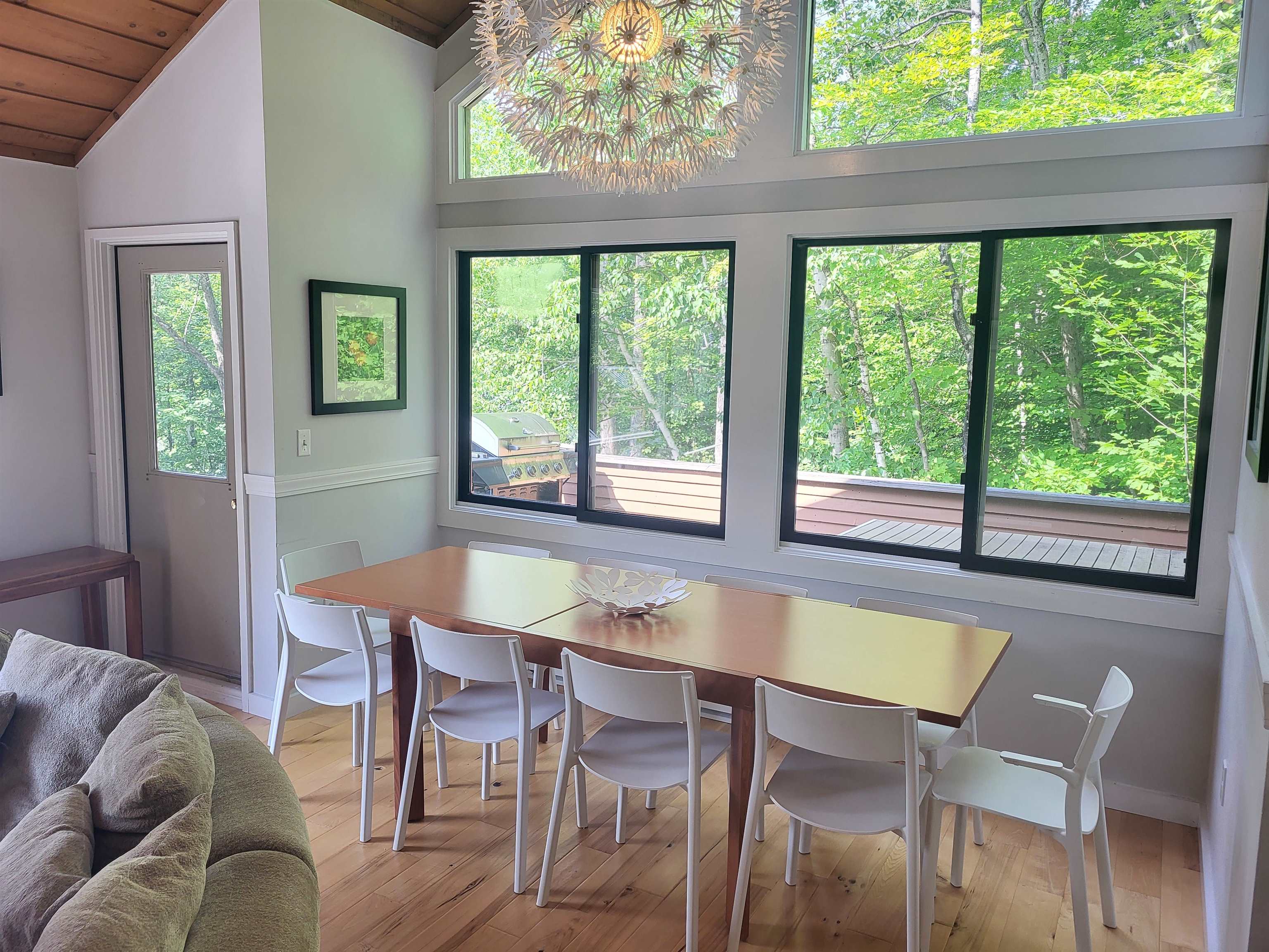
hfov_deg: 67.3
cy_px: 476
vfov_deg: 53.1
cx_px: 634
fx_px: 953
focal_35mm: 26
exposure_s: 1/120
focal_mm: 5.4
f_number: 1.8
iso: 100
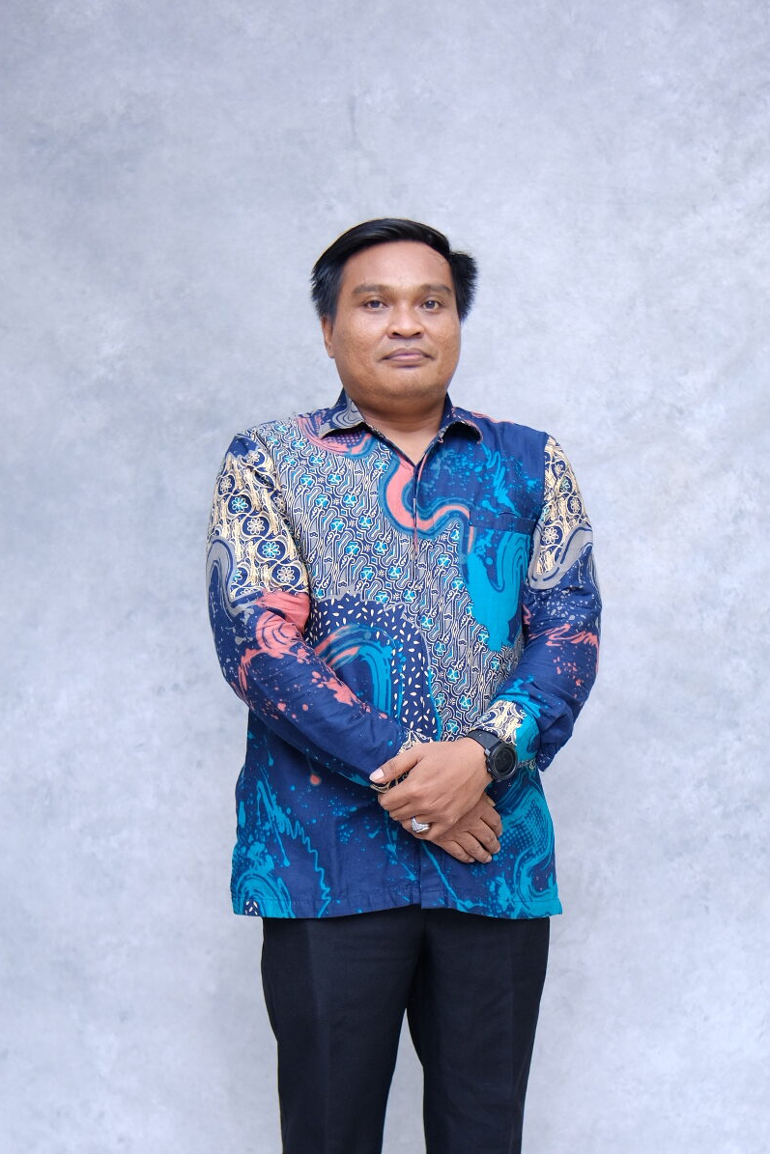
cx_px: 437
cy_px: 769
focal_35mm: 52
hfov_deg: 26.0
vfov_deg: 37.8
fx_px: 1668
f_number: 2
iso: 800
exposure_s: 1/160
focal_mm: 23
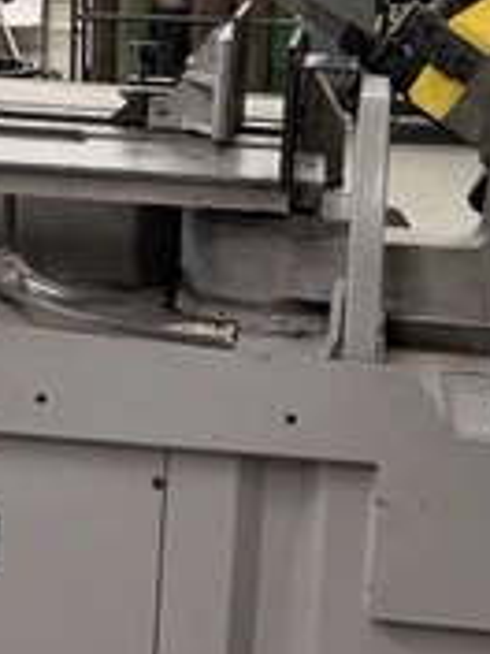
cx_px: 187
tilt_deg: -12.3
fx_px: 1925
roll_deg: -2.0
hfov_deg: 14.5
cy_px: 249
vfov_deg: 19.2
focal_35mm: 102
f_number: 1.78
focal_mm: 6.76
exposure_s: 1/120
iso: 200
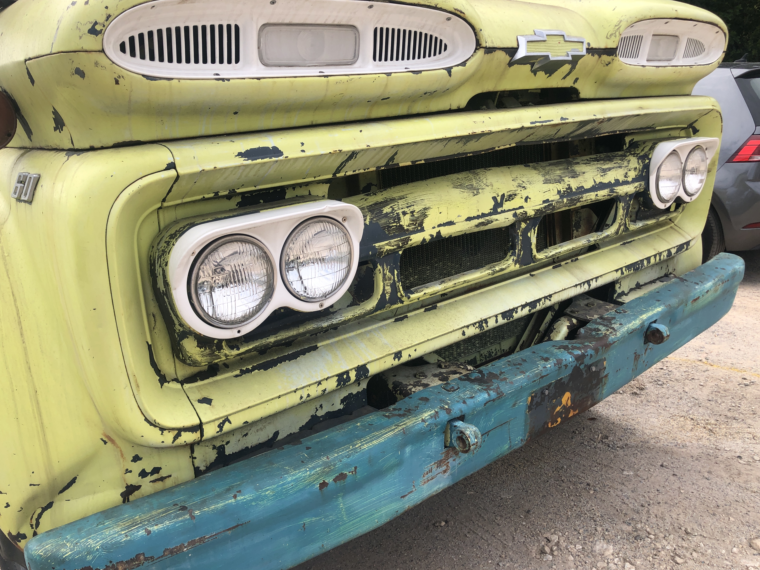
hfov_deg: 61.7
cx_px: 382
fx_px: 637
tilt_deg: -12.0
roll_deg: +6.7
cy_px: 281
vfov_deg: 48.2
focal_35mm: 29
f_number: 1.8
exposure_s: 1/1143
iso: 20
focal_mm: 4
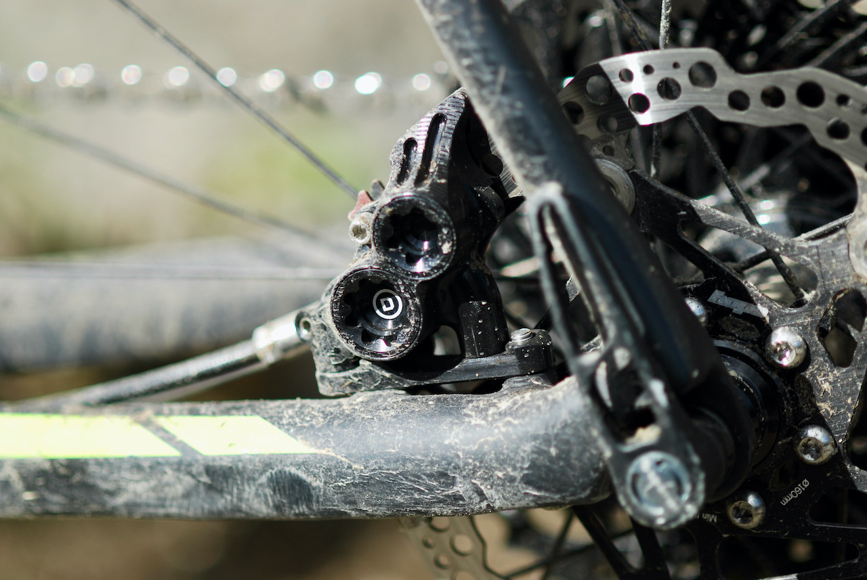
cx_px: 434
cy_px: 290
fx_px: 3798
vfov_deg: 8.7
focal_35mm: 158
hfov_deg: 13.0
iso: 100
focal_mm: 105
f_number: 3
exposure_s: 1/800
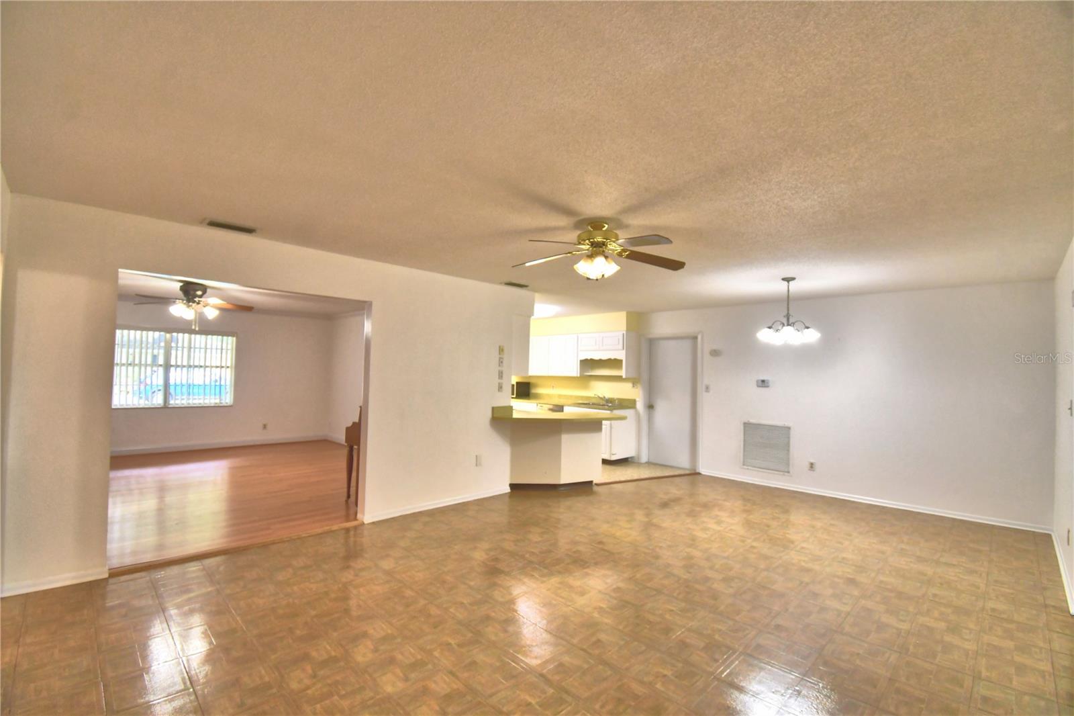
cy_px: 358
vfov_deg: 77.3
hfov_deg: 100.4
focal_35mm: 15
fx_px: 447
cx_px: 537
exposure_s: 1/50
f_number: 4.5
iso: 400
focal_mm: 10
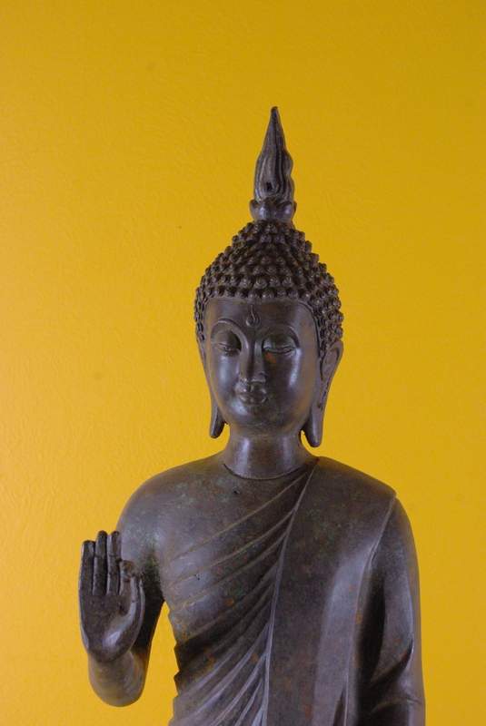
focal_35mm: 60
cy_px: 363
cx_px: 243
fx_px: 1212
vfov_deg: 33.4
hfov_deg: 22.7
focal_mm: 40
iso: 1600
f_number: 8
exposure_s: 1/60
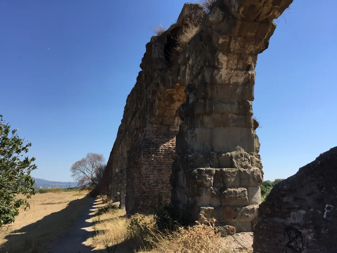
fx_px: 282
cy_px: 126
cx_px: 168
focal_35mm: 29
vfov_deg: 48.2
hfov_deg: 61.7
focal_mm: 4.15
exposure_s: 1/1522
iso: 32
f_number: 2.2
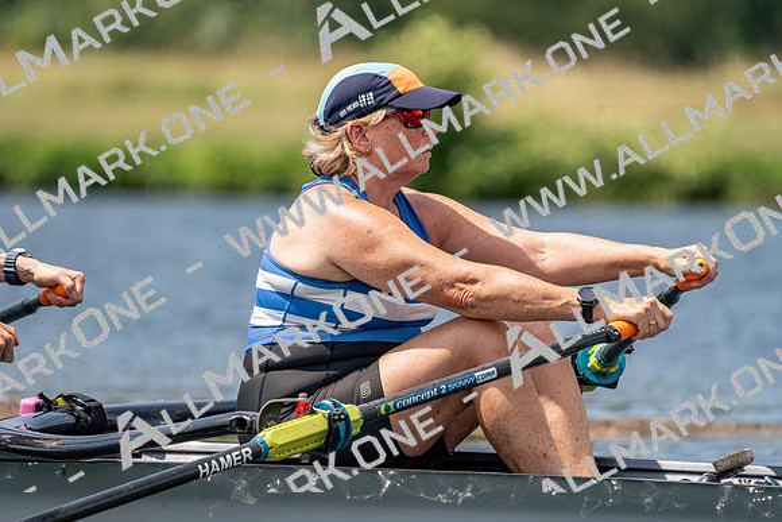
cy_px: 261
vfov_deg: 2.9
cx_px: 391
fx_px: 10385
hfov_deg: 4.3
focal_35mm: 478
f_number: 6.3
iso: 250
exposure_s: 1/1600
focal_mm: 478
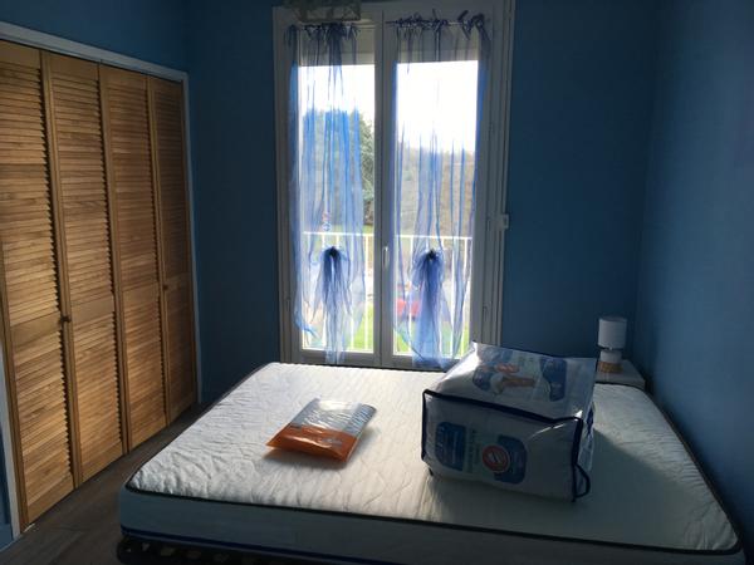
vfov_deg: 48.2
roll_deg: -1.0
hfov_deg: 61.7
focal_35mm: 29
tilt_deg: -9.4
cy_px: 282
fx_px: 632
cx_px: 377
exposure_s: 1/50
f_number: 2.2
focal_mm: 4.15
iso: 32
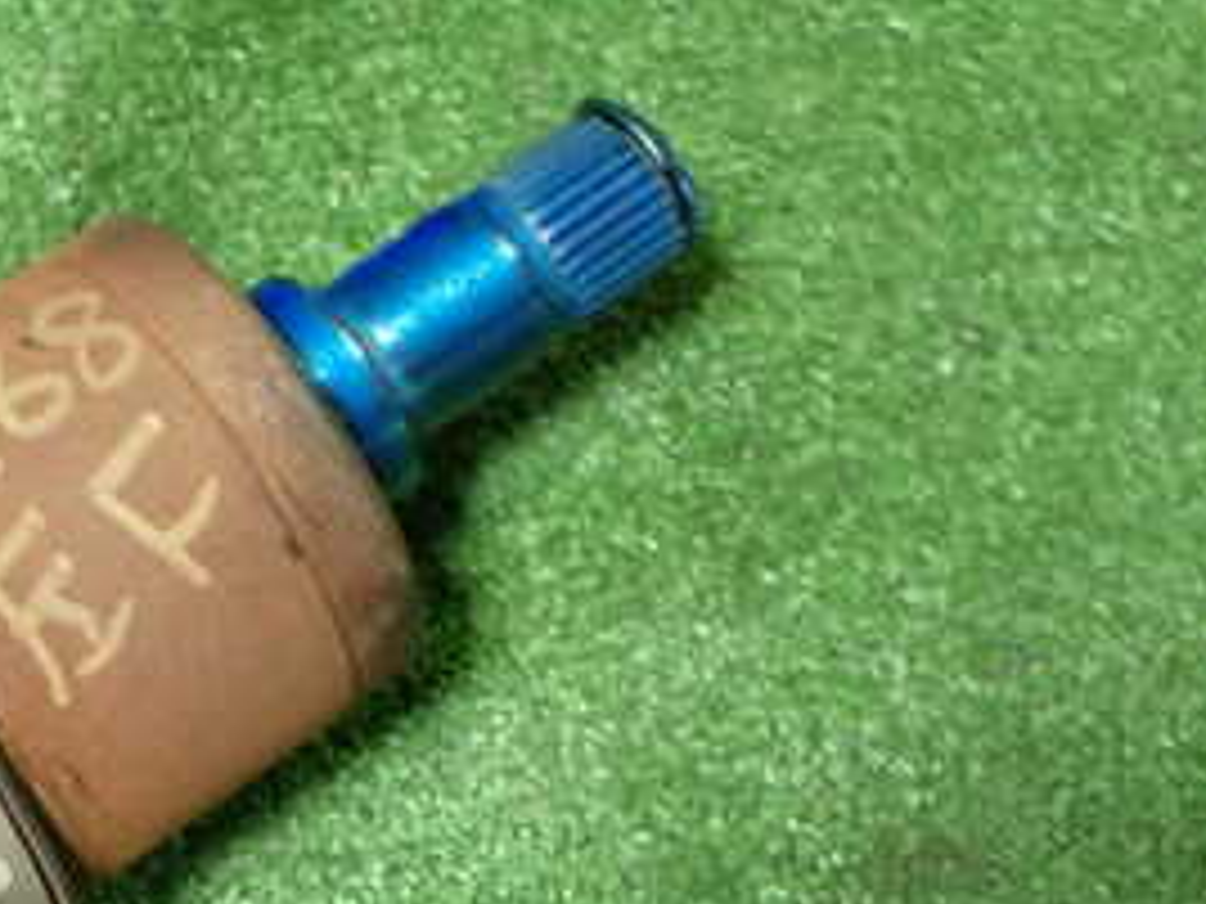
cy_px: 751
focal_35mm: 85
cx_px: -117
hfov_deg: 21.8
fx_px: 2961
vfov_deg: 17.2
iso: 250
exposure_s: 1/40
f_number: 2.7
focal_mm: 6.83
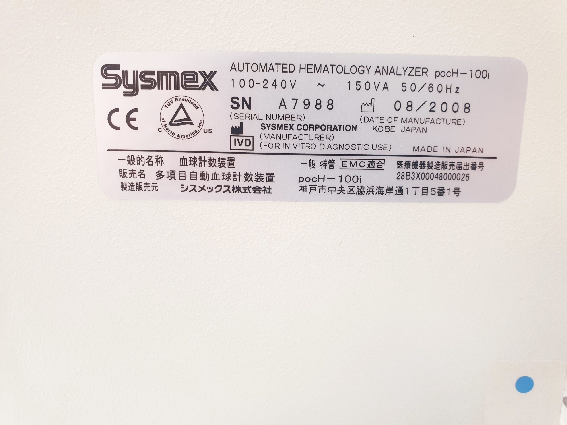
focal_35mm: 26
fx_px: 426
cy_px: 212
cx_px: 284
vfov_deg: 53.1
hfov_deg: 67.3
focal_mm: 4.3
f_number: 2.4
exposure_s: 1/50
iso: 200
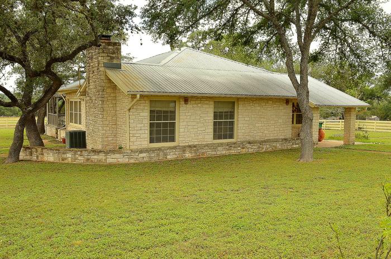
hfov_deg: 57.3
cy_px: 130
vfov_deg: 39.8
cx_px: 196
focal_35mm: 33
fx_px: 358
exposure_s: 1/100
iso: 200
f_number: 13
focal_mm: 22
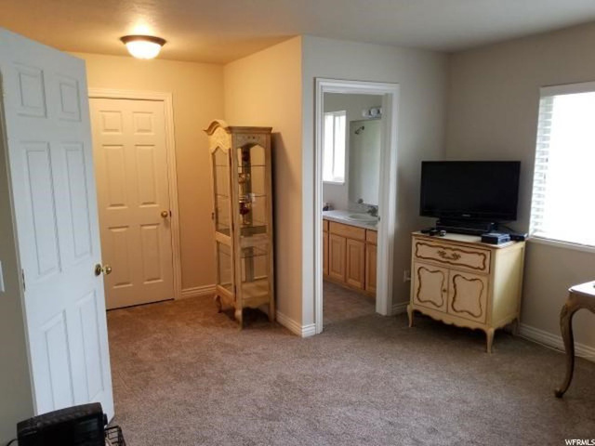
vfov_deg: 53.1
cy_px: 223
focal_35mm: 26
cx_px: 298
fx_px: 447
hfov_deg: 67.3
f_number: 1.7
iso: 160
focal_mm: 4.3
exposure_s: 1/40
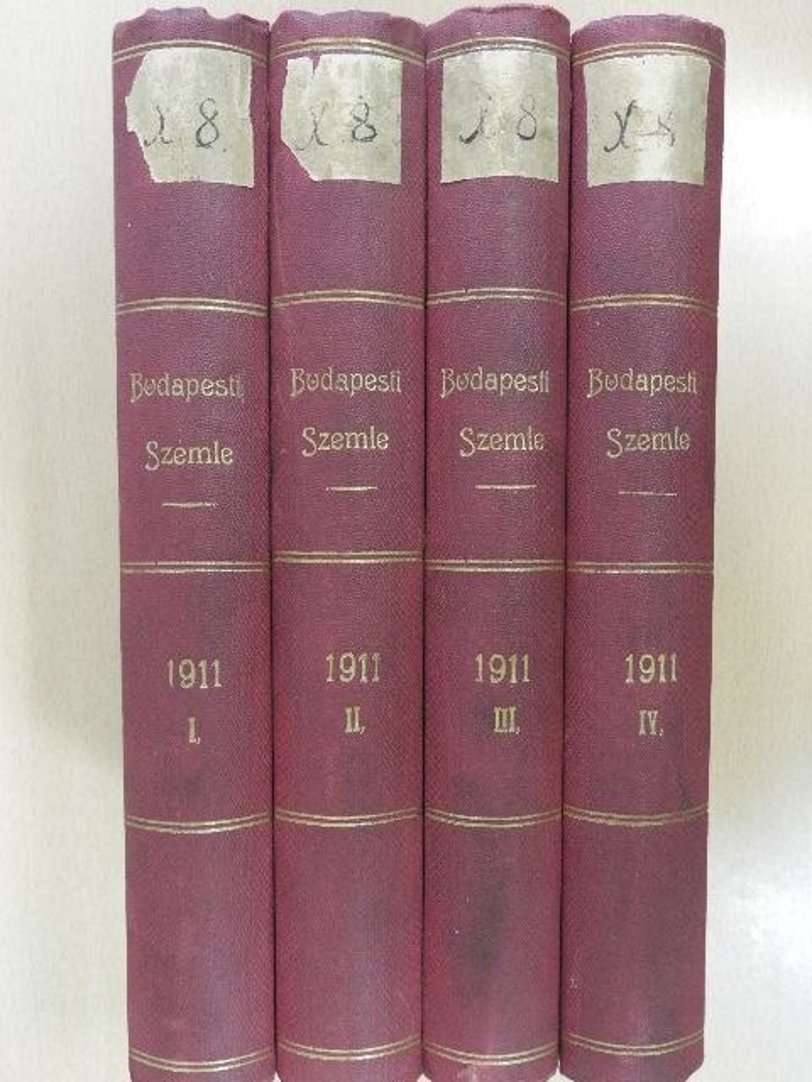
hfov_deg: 42.9
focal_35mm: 33
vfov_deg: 55.4
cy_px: 541
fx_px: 1032
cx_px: 406
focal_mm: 5.9
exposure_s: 1/8
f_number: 4.5
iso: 400
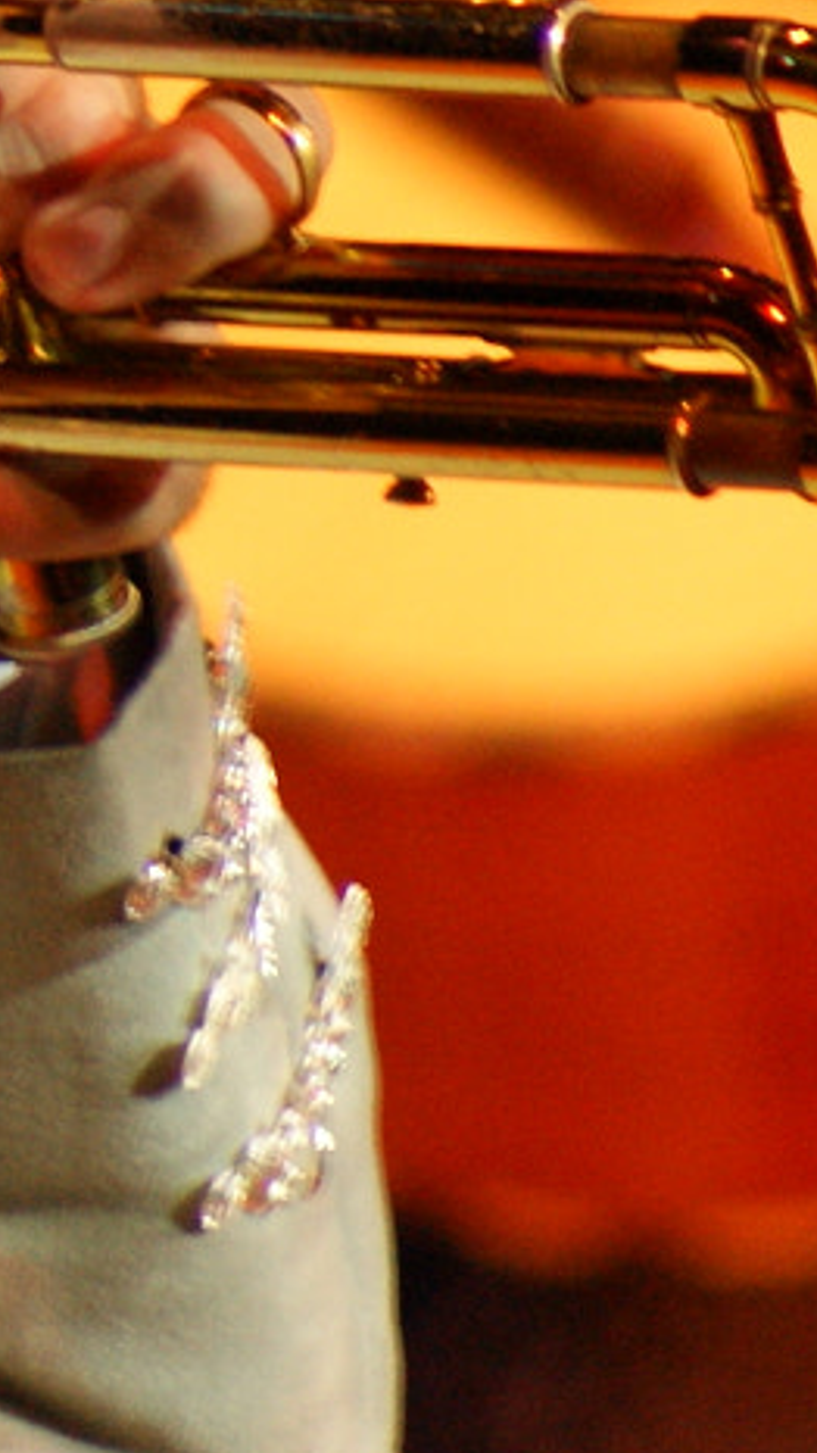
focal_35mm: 1449
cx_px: -939
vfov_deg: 1.5
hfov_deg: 0.8
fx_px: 55826
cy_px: 357
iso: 400
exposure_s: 1/60
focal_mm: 210
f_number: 5.6
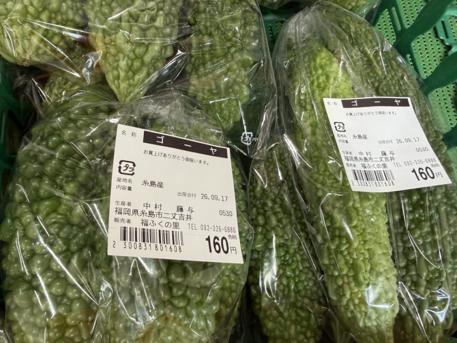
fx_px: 317
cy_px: 172
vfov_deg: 56.8
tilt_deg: -63.1
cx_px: 228
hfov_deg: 71.6
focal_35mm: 24
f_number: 2.2
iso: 200
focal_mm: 2.22
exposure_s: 1/60
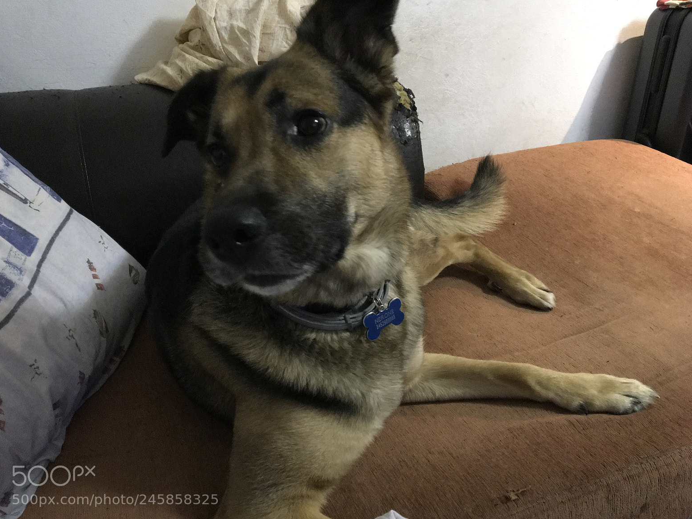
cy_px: 266
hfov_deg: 60.0
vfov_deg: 46.8
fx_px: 600
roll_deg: -0.2
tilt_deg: -27.1
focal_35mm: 30
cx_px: 342
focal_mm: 4.15
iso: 400
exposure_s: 1/17
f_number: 2.2
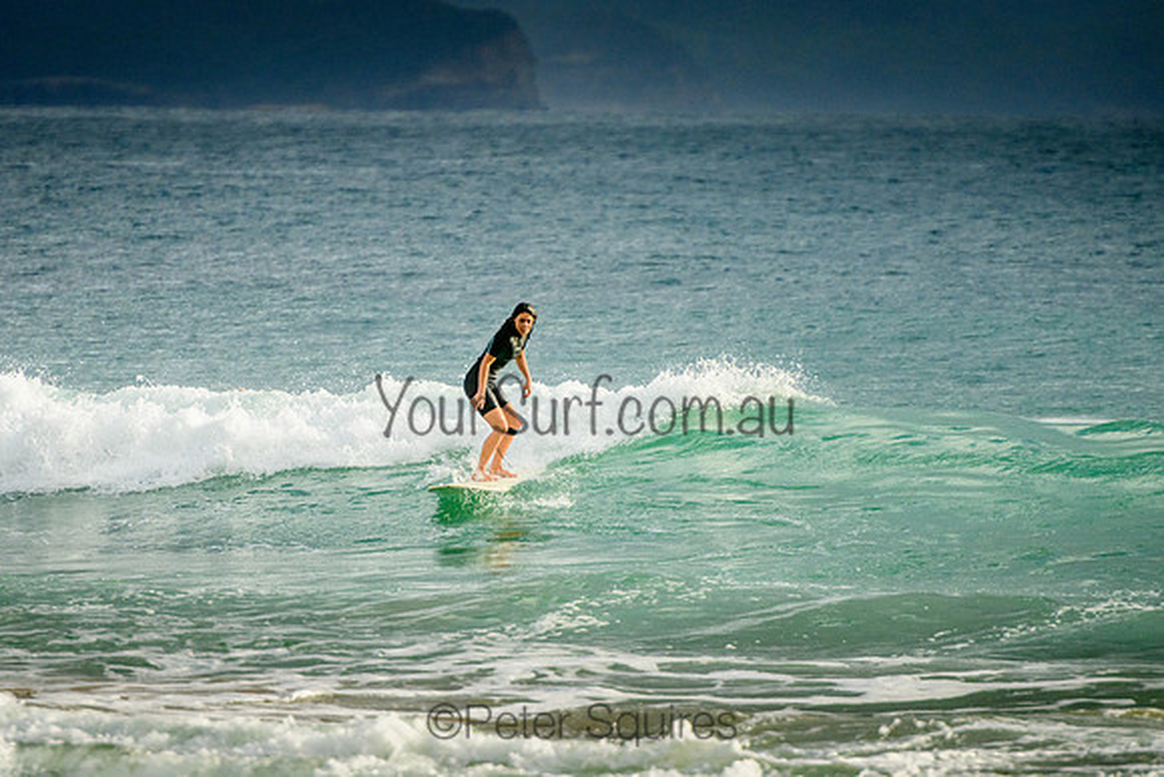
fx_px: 17789
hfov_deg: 3.7
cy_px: 403
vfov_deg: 2.5
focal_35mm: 550
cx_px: 543
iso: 720
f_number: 5.6
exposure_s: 1/2000
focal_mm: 400
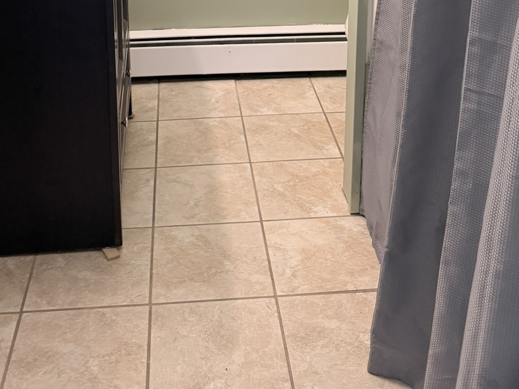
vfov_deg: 26.2
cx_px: 248
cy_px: -89
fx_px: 735
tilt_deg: -12.0
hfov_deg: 38.9
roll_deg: -0.7
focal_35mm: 49
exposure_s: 1/60
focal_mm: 6.76
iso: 200
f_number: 1.78
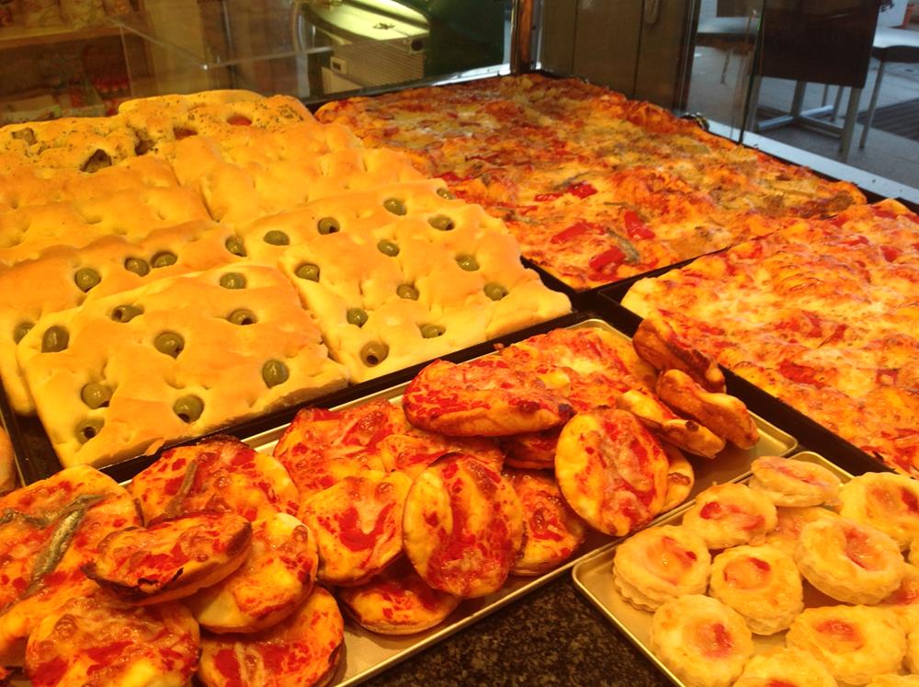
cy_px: 344
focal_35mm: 35
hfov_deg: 52.7
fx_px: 928
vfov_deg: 40.6
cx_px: 460
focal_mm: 4.28
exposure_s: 1/33
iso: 64
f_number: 2.4
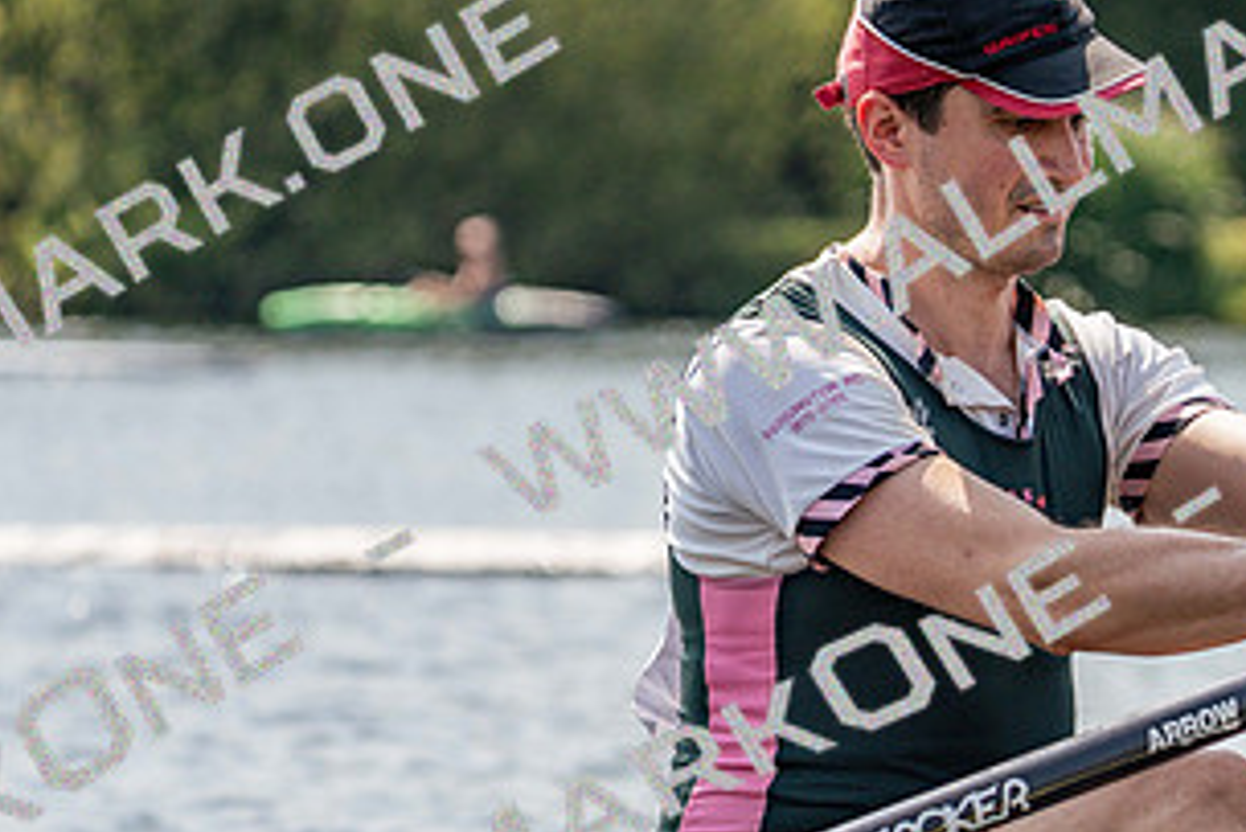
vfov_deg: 3.6
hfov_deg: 5.4
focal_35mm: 381
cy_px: 527
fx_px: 13192
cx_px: 988
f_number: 5.6
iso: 200
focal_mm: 200
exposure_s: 1/1600
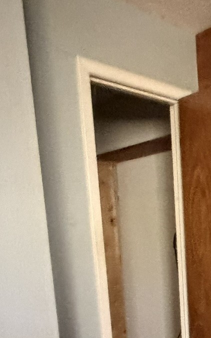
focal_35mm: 45
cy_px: 311
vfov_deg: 40.6
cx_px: 224
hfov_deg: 26.6
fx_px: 414
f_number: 2.2
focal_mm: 2.22
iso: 1600
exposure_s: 1/40
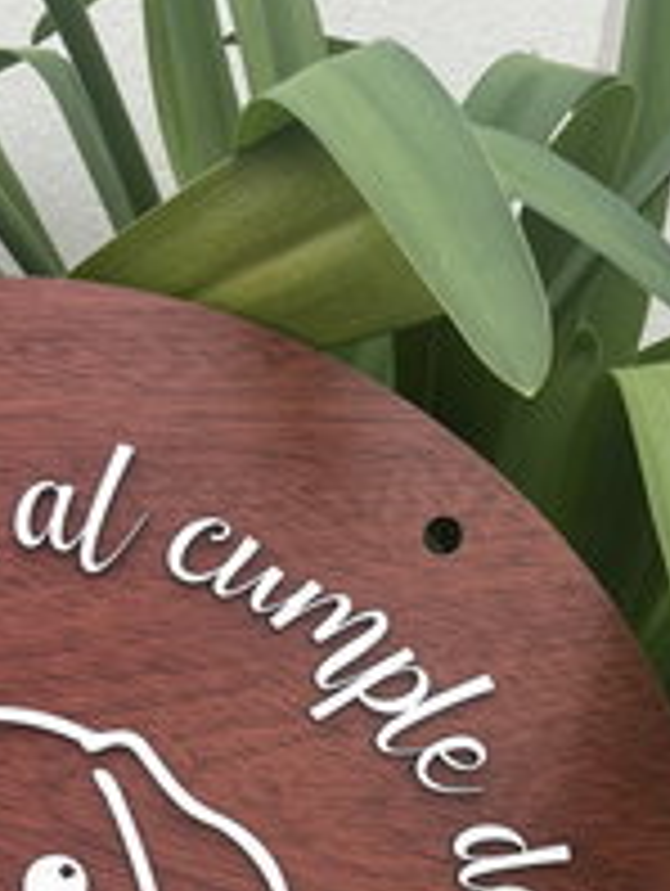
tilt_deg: -23.9
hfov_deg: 20.2
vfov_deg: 26.4
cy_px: 866
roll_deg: -1.5
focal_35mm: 70
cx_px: -45
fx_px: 1803
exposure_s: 1/772
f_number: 1.6
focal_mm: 5.1
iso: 50
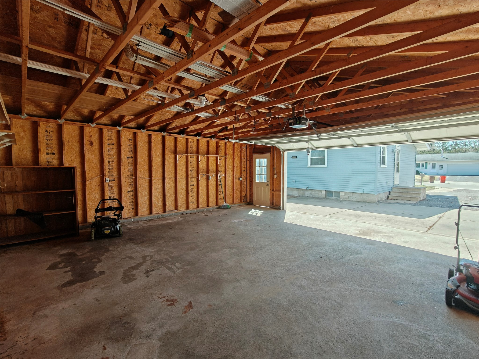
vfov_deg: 78.1
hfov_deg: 94.5
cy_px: 180
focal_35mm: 16
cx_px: 240
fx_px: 221
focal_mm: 2.31
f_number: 2
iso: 50
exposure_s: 1/122
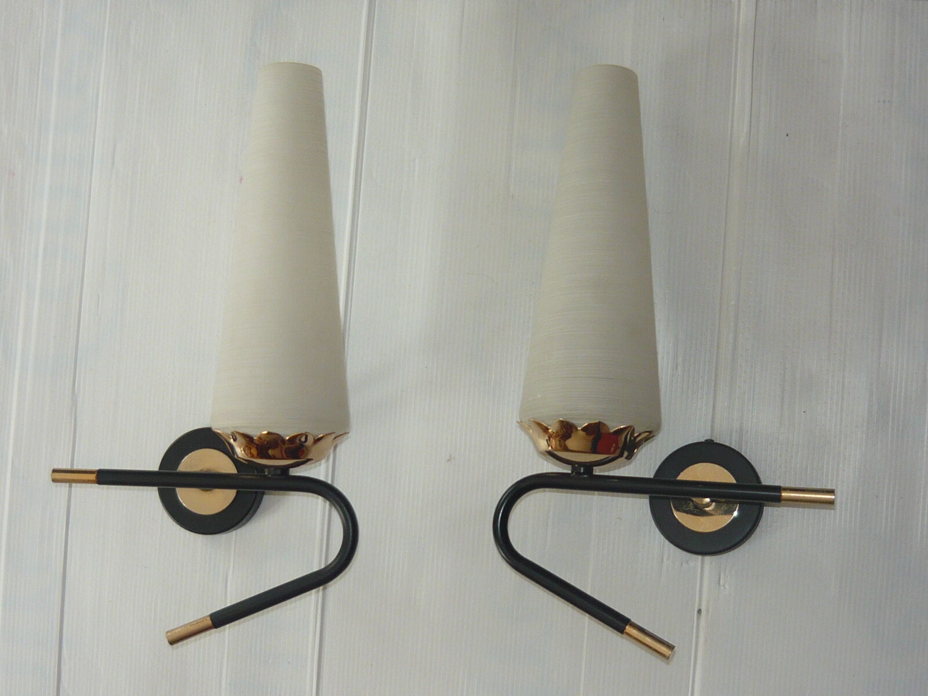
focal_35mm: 53
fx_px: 1421
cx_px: 464
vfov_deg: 27.5
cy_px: 348
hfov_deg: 36.2
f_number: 2.8
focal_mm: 5.5
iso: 100
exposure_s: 1/125
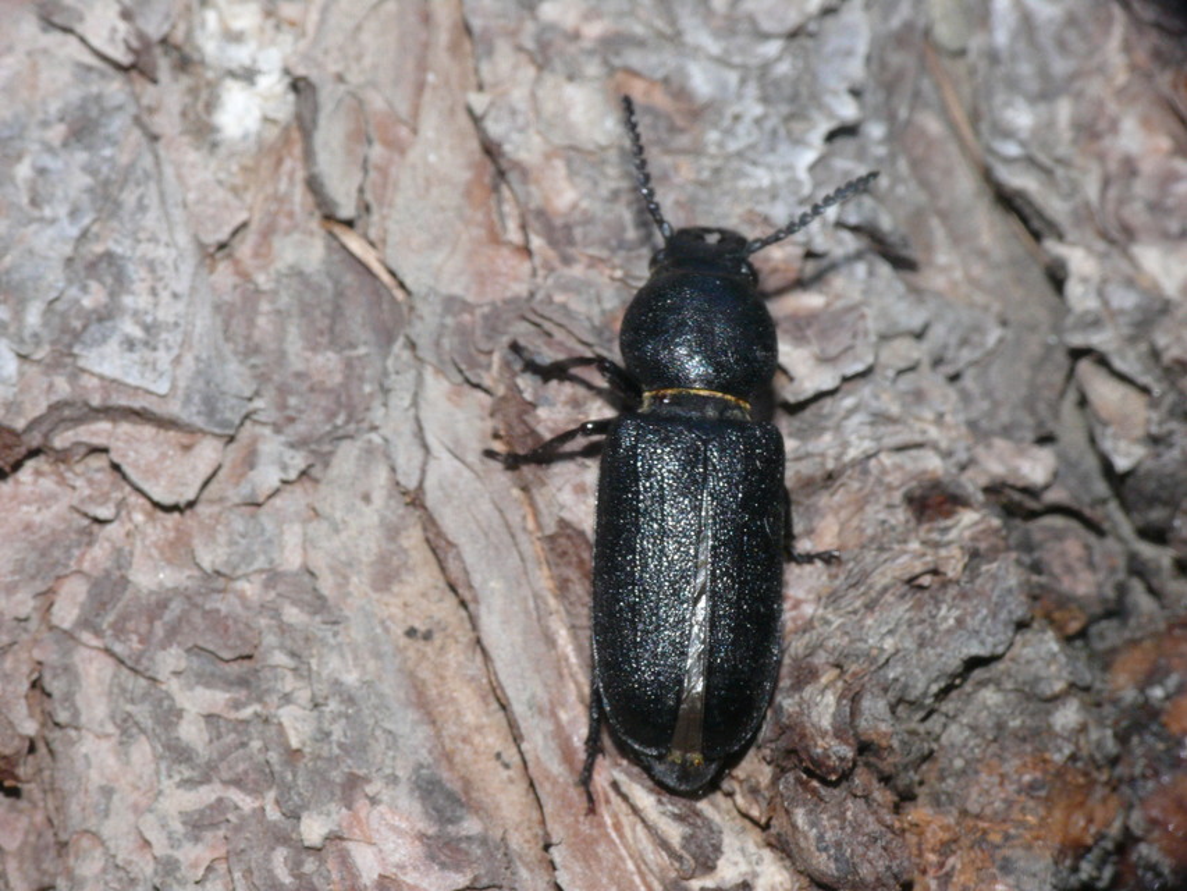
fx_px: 5419
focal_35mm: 158
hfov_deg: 12.5
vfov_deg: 9.4
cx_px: 594
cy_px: 446
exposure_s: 1/125
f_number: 11
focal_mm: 33.5
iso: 200
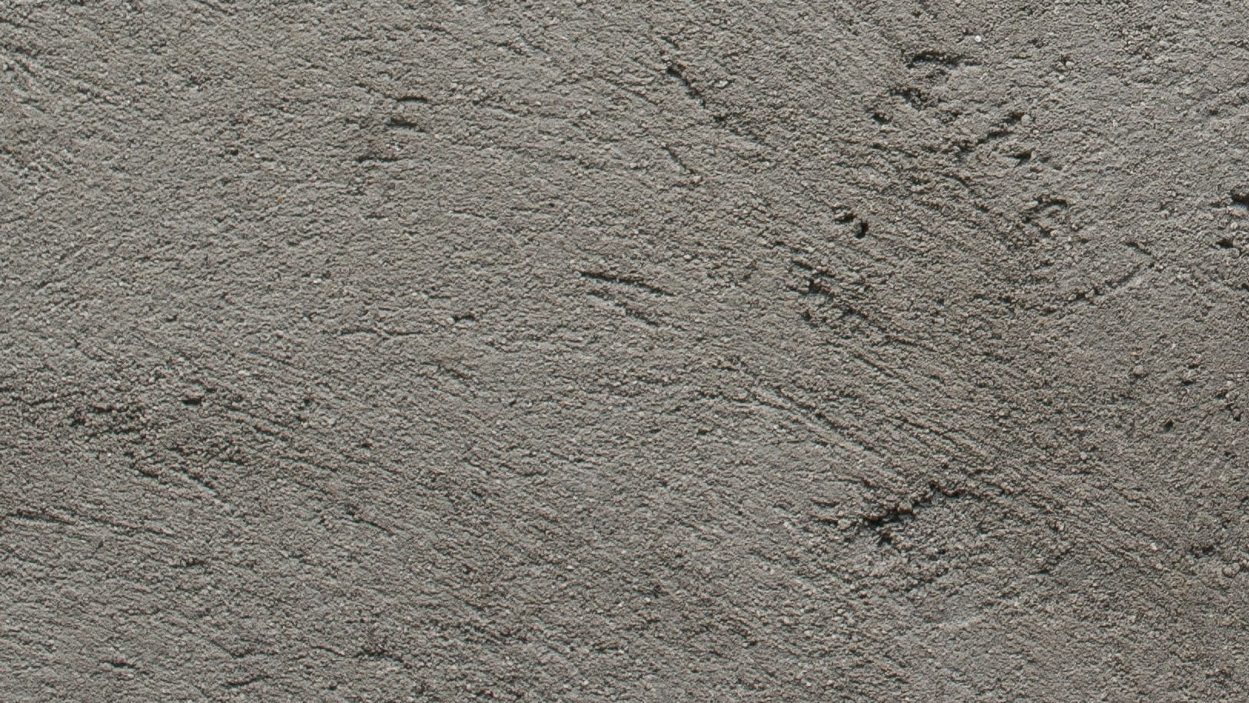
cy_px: -255
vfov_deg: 11.9
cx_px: 1371
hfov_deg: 20.7
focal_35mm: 98
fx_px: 3246
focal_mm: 22
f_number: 6.3
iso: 500
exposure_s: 1/15
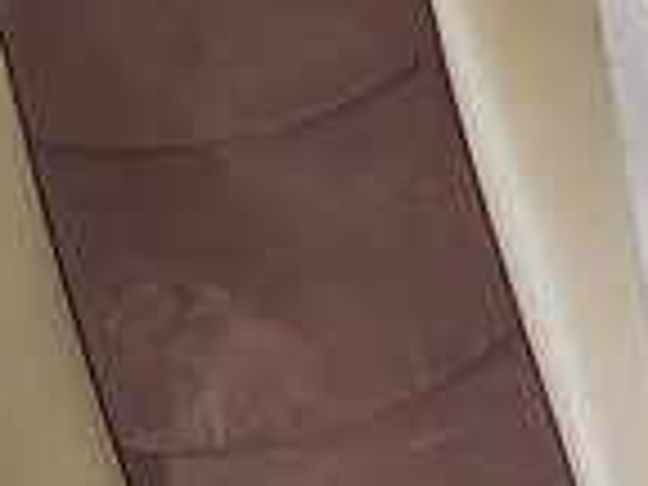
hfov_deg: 10.8
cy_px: -250
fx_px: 3388
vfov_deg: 8.0
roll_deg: +6.2
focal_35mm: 181
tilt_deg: -13.2
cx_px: 670
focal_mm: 4.15
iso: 32
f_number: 2.2
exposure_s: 1/100
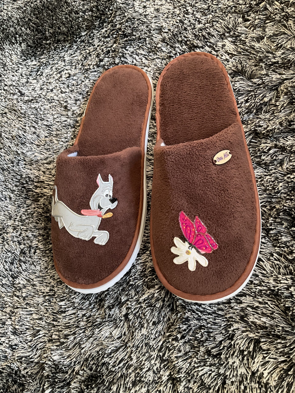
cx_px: 148
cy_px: 196
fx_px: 330
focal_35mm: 29
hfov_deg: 48.2
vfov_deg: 61.7
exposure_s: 1/60
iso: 100
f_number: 1.8
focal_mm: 3
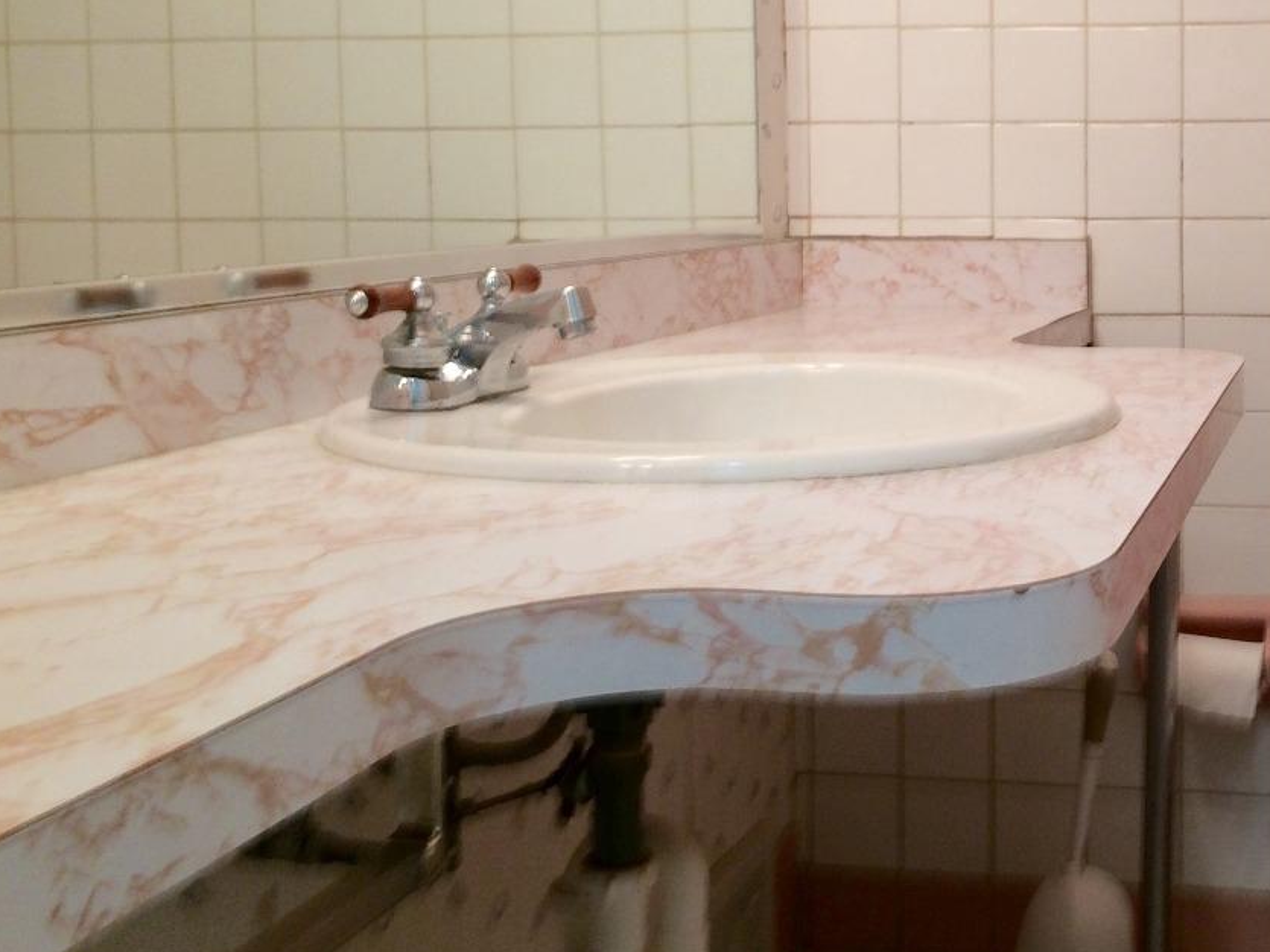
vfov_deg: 28.7
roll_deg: -0.8
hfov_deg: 36.5
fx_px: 1834
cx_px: 1063
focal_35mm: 50
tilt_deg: -3.0
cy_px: 257
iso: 50
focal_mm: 4.15
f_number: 2.2
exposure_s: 1/30
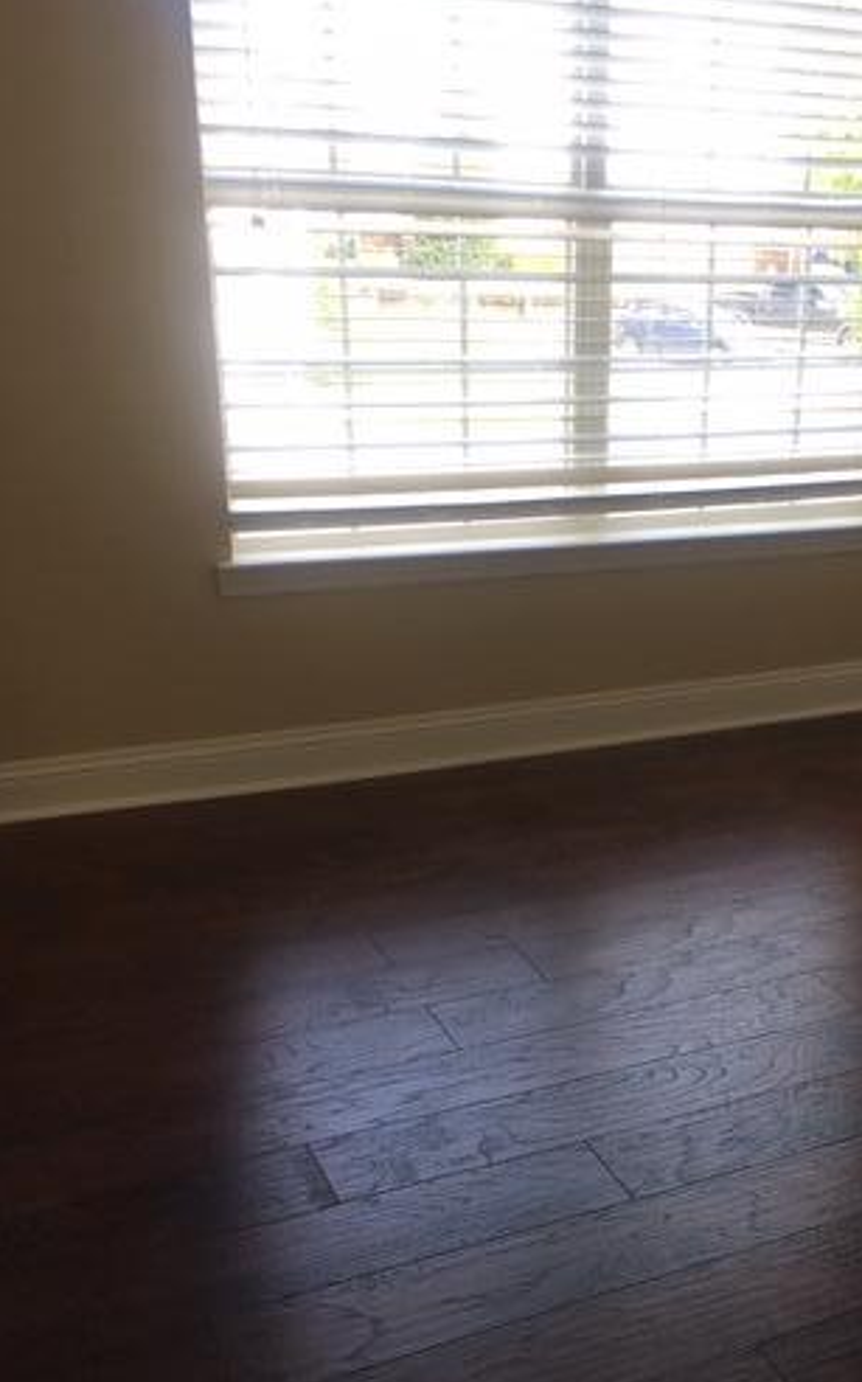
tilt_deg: -21.5
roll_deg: -2.0
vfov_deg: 48.8
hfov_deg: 31.4
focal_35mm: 40
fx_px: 1505
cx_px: 643
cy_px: 865
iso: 25
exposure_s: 1/60
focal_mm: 4.15
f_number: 2.2
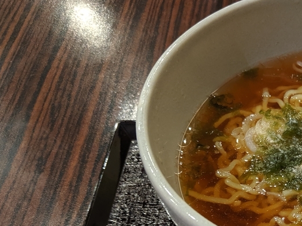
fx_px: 541
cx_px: 331
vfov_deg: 22.5
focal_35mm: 62
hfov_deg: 28.4
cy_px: 238
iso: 440
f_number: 1.8
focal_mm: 4.44
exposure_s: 1/33.3
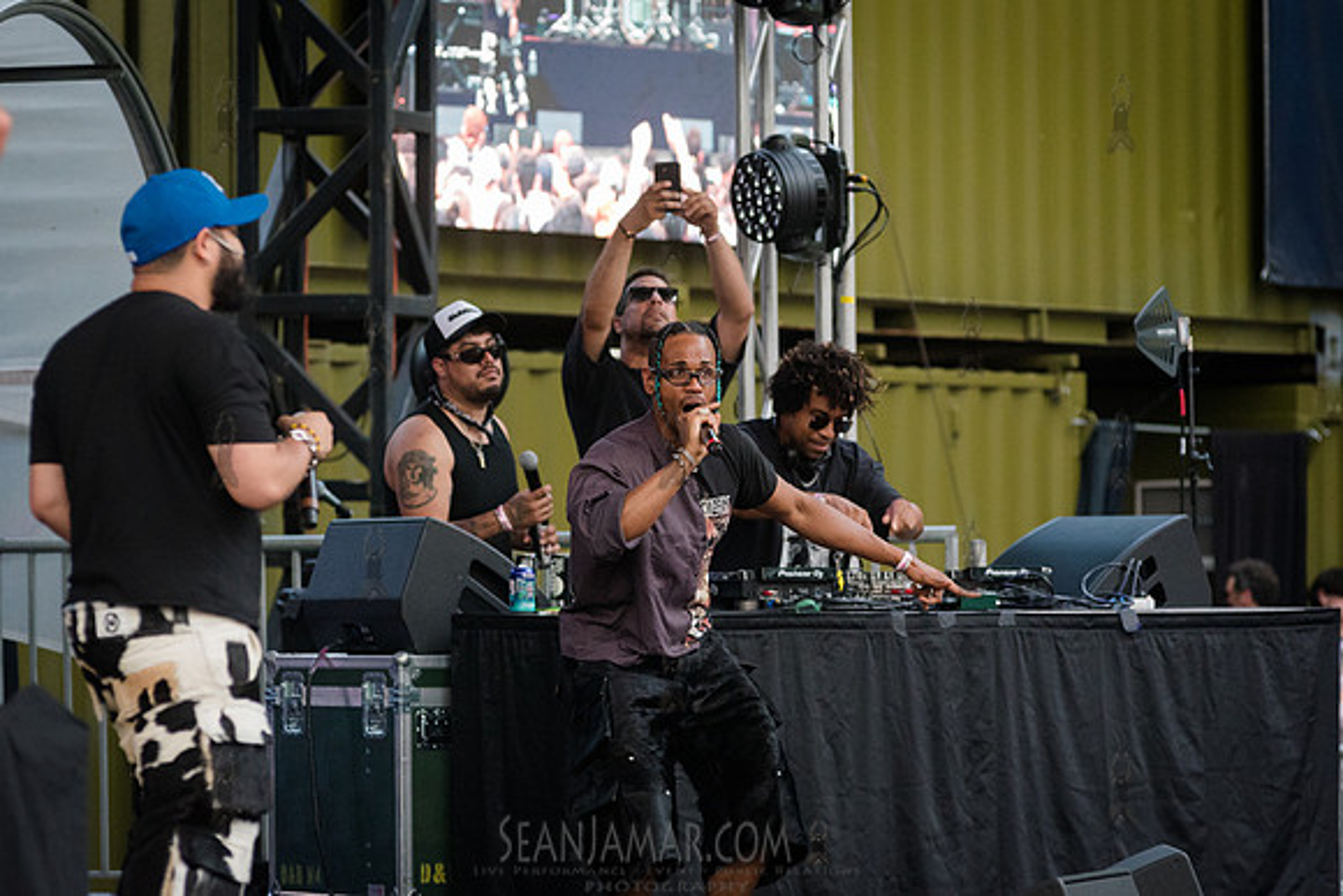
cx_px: 623
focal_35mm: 199
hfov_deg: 10.3
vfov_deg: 6.9
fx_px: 7438
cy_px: 436
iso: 4000
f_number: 4.5
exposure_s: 1/400
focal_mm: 170
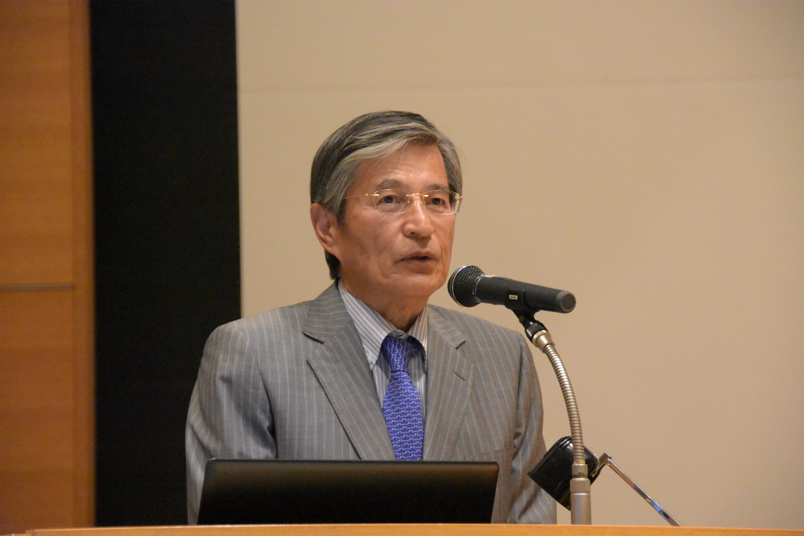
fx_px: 3517
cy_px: 268
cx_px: 402
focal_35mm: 158
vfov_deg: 8.7
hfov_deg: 13.0
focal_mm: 105
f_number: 5.3
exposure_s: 1/125
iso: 12800
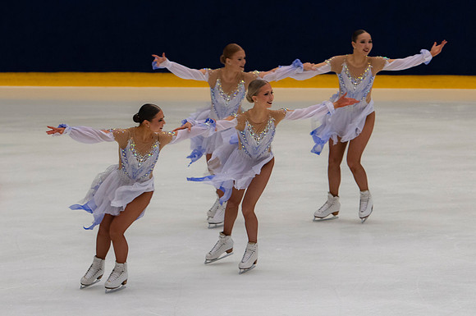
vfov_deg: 5.2
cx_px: 264
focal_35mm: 264
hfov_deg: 7.8
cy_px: 137
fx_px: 3489
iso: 450
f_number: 3.5
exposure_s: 1/400
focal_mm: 116
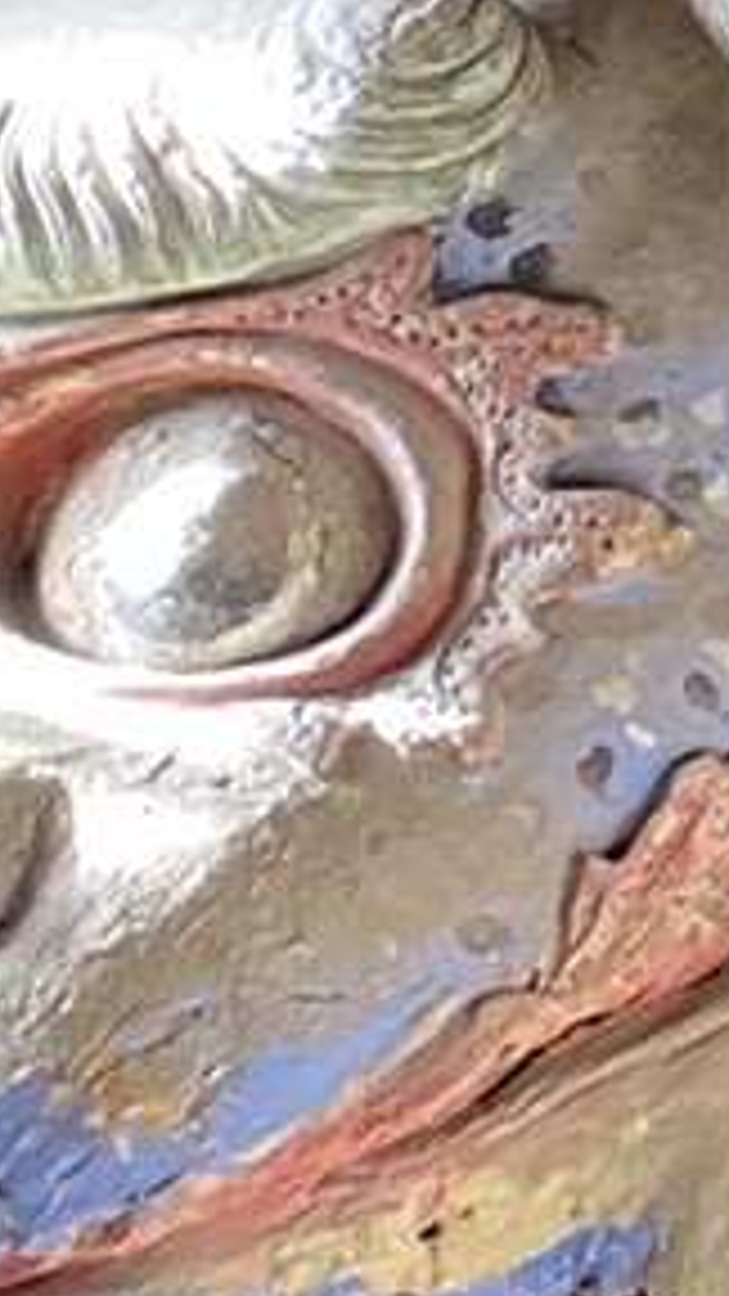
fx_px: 6770
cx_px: 3132
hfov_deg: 5.3
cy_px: -1638
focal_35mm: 197
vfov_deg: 9.8
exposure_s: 1/60
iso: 160
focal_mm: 4.25
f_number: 1.8
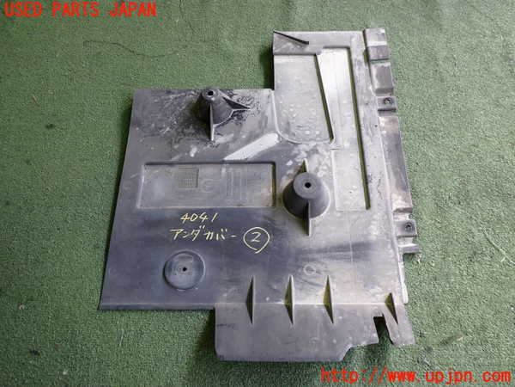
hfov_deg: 60.0
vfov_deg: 46.8
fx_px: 446
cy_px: 194
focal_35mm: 30
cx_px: 258
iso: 200
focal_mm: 5.4
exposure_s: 1/50
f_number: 2.3
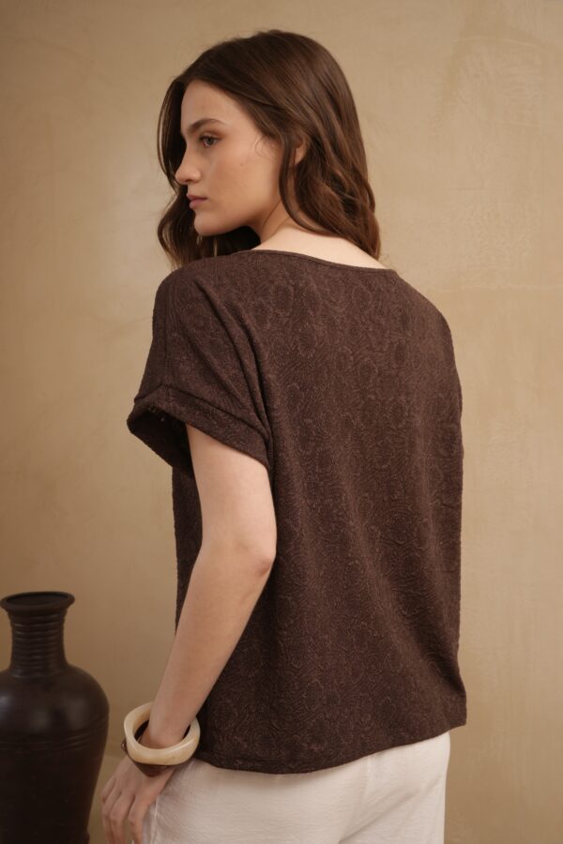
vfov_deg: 39.6
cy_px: 422
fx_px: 1173
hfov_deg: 27.0
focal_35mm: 50
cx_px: 282
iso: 640
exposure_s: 1/125
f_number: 11
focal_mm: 50
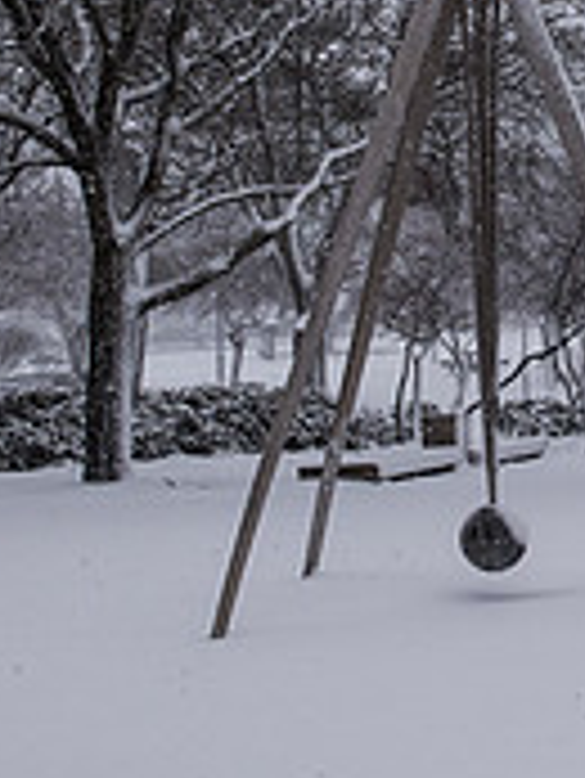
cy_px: 155
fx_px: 2251
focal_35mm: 100
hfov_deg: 14.4
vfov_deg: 19.4
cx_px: 657
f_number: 6.3
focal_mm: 31
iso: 1000
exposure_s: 1/640
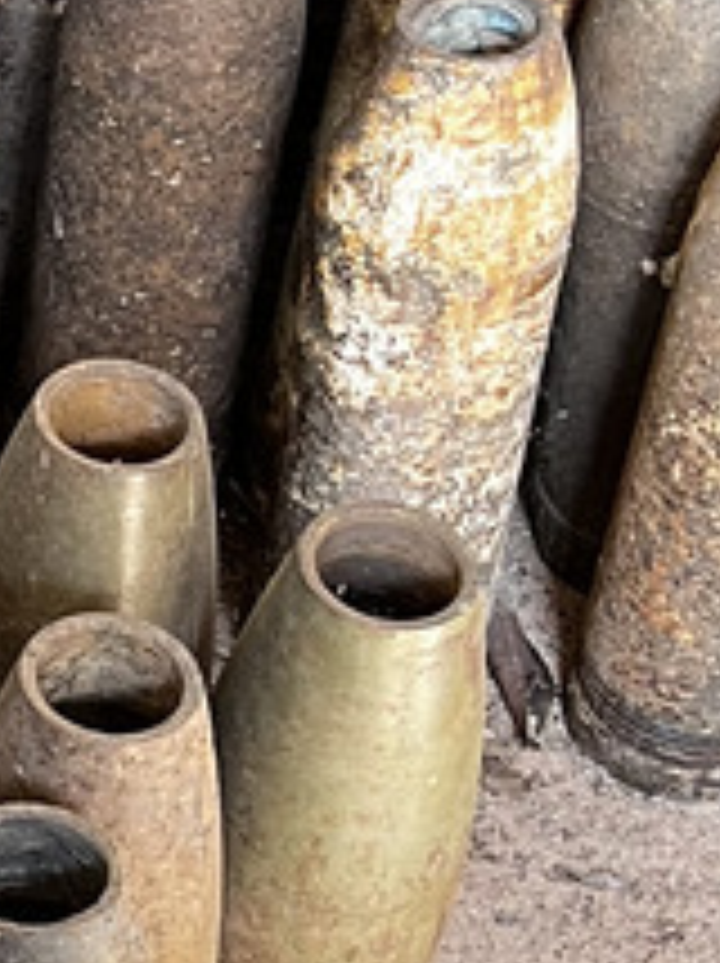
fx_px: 4057
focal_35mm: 146
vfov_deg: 13.5
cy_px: 472
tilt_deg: -44.6
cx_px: -702
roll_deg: +2.2
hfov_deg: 9.5
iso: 125
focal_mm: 5.7
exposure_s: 1/63
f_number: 1.5
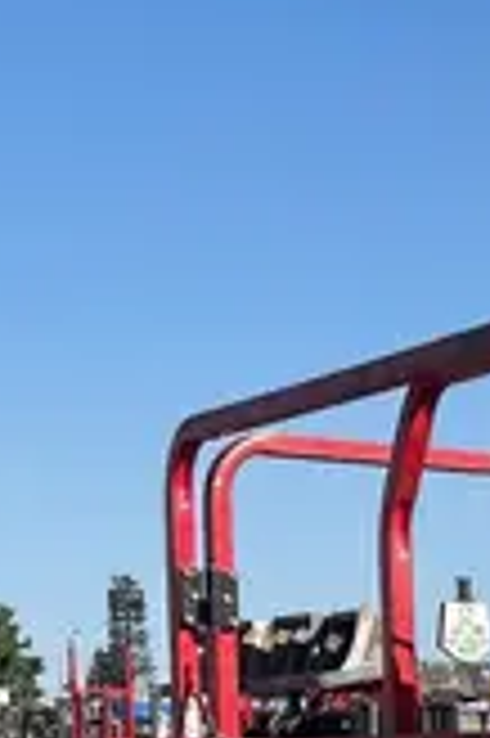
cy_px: 1010
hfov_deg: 10.8
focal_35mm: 121
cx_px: 805
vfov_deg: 15.9
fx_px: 2475
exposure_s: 1/4274
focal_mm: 5.7
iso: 50
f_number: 1.5
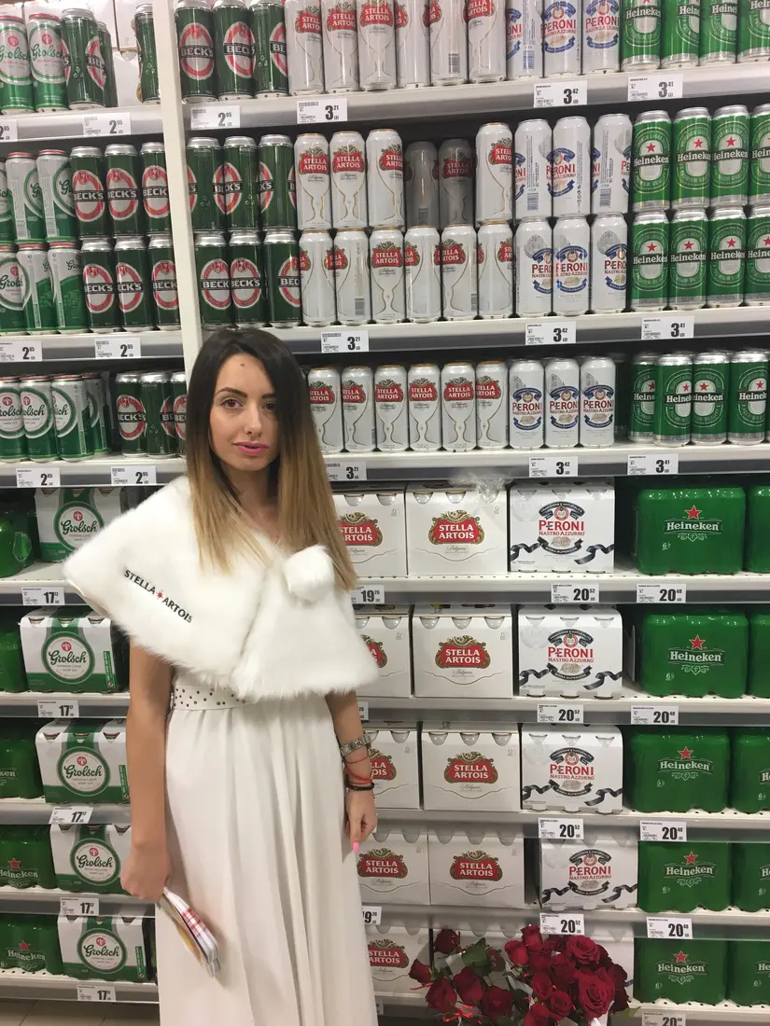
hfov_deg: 48.2
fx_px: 860
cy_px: 513
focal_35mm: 29
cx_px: 385
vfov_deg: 61.7
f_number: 2.2
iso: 64
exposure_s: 1/33
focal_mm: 4.15
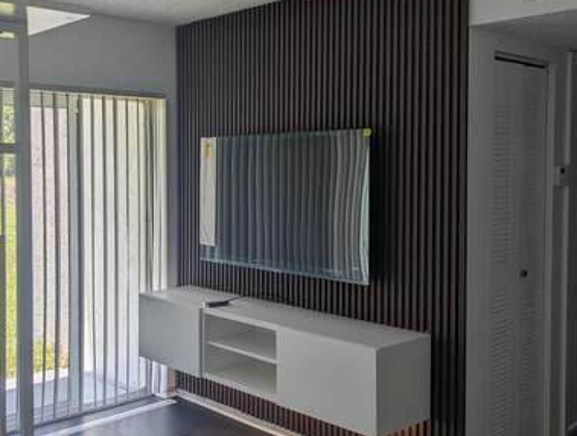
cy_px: 189
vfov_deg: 34.4
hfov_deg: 44.6
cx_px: 254
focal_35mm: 42
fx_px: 702
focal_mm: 6.81
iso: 35
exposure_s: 1/296
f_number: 1.85
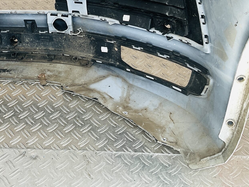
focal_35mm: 60
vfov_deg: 23.7
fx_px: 432
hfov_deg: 31.7
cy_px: 14
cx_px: 67
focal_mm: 3
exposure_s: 1/133
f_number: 1.8
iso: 16
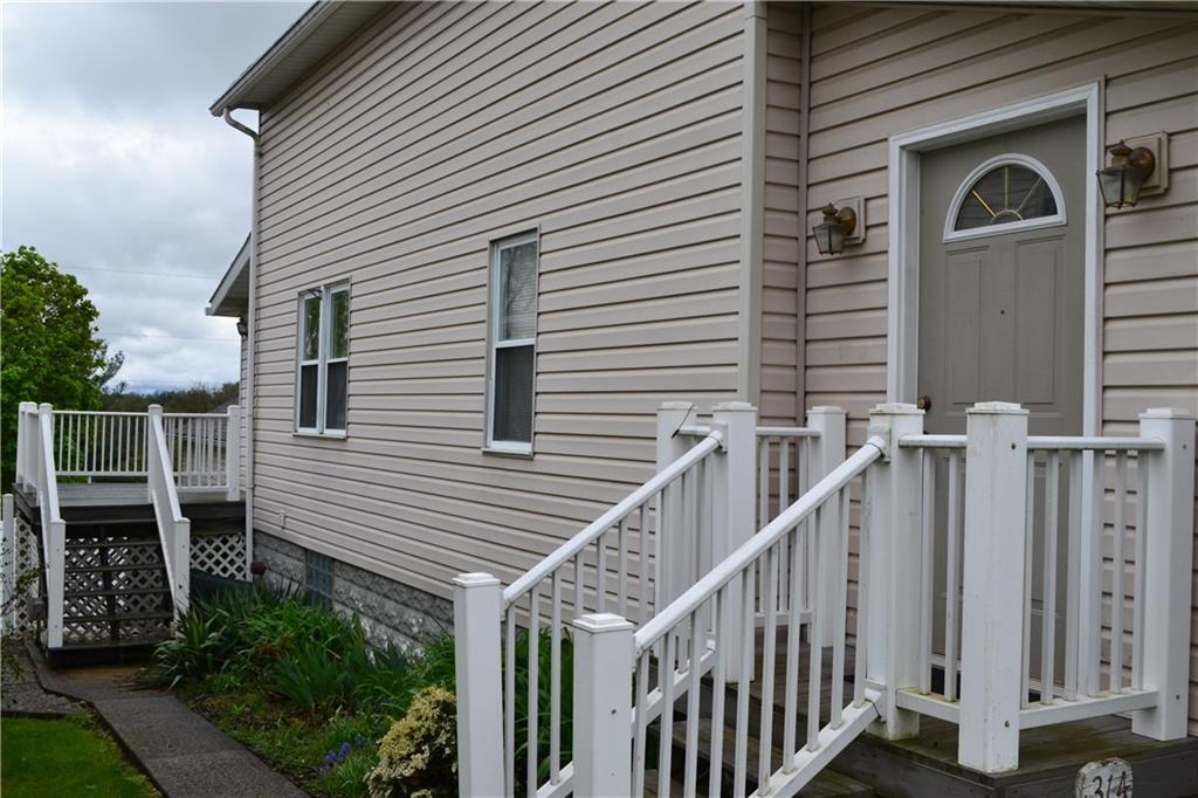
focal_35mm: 36
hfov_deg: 53.1
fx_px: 1198
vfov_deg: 36.8
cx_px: 599
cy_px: 399
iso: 400
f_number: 10
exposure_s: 1/200
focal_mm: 24
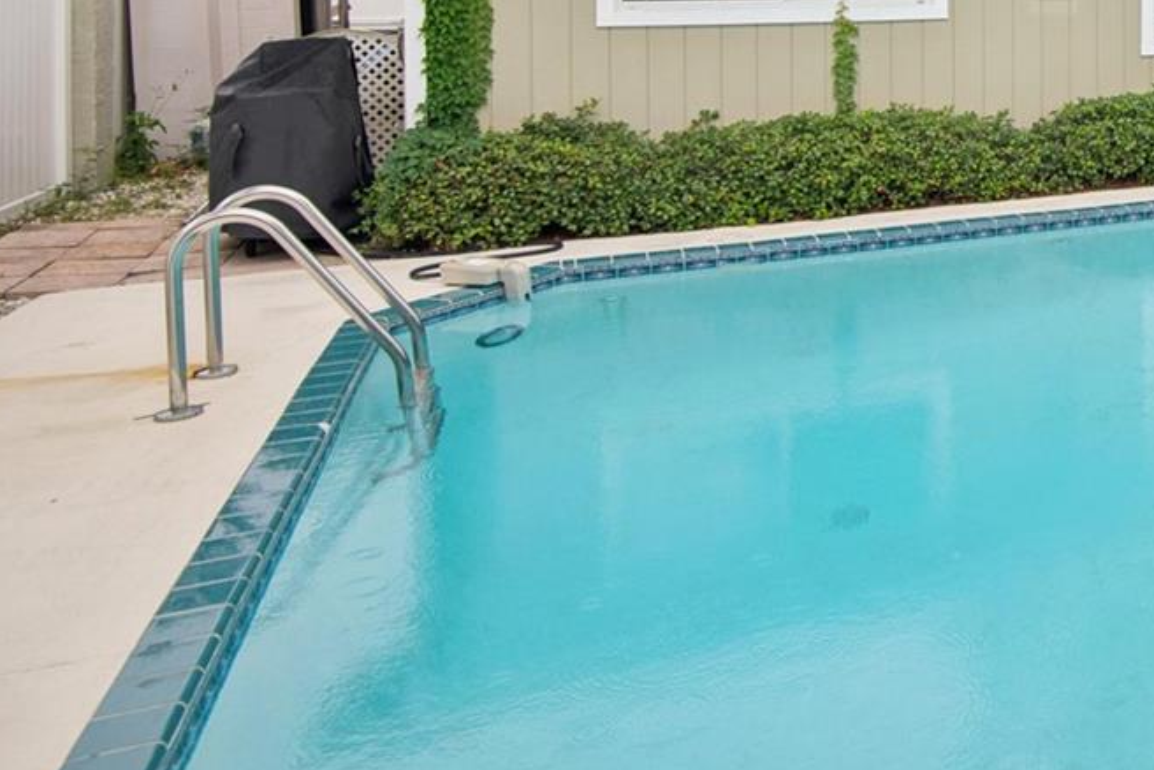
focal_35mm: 39
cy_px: -49
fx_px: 1251
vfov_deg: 31.0
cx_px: 1335
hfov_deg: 38.6
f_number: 7.1
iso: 100
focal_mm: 16
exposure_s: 1/320
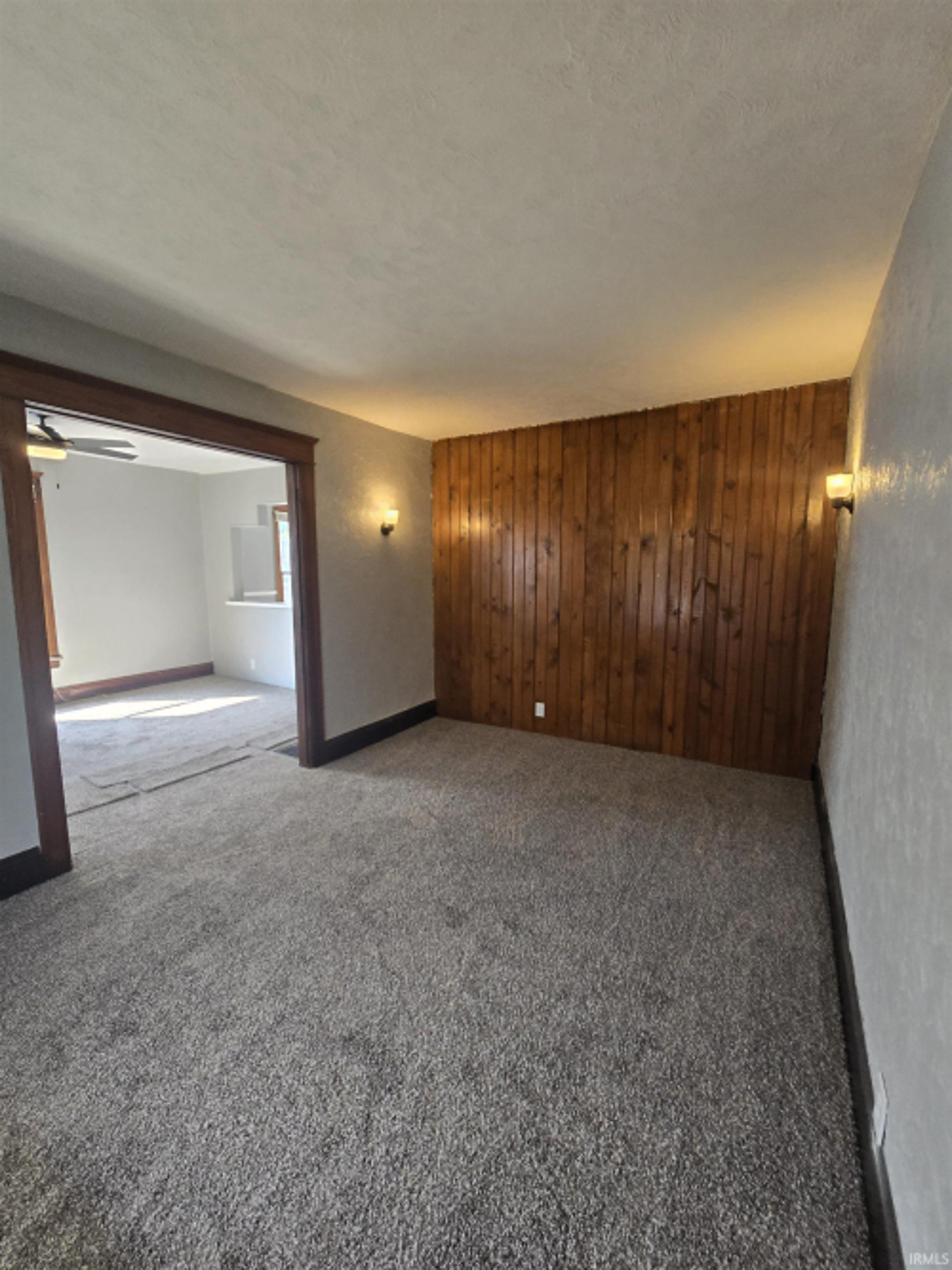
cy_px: 635
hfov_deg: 89.9
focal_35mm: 13
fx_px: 477
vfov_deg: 106.2
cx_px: 476
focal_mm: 2.2
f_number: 2.2
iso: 250
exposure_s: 1/60
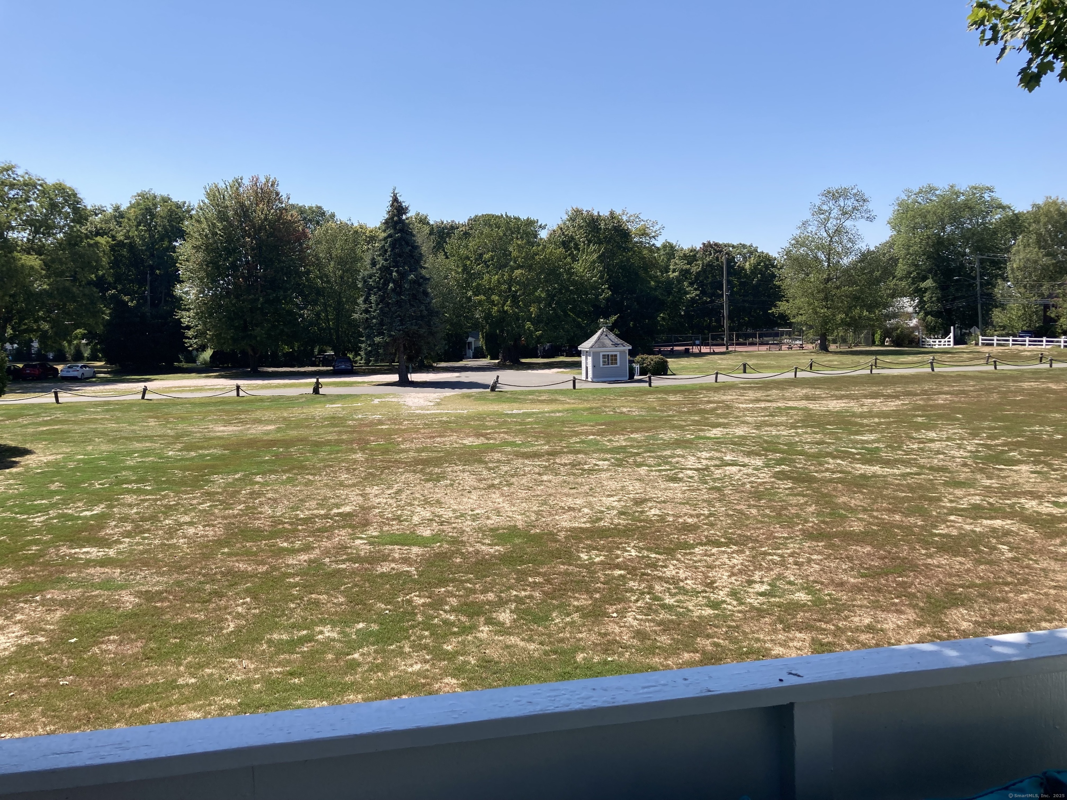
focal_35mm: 28
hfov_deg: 63.4
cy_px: 400
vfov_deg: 49.7
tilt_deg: -4.6
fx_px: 863
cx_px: 534
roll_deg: +1.8
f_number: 1.8
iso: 20
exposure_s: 1/1675
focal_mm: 3.99
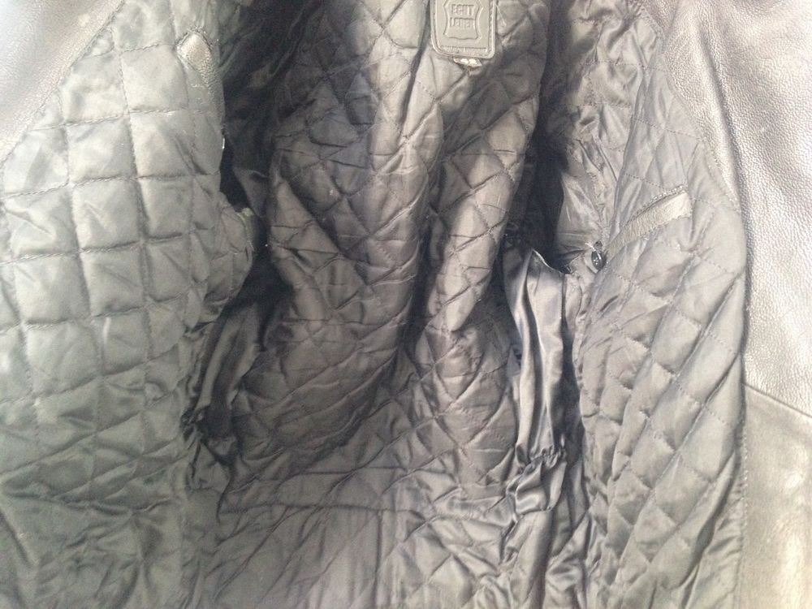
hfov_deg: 55.4
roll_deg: -12.8
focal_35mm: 33
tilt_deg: -18.1
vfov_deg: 42.9
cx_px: 406
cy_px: 304
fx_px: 774
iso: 400
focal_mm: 4.12
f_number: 2.4
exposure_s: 1/20
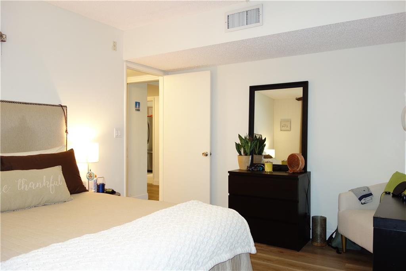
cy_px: 136
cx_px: 203
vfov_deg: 46.4
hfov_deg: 65.5
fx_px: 316
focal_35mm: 28
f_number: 1.8
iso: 125
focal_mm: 10.4
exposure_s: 1/40
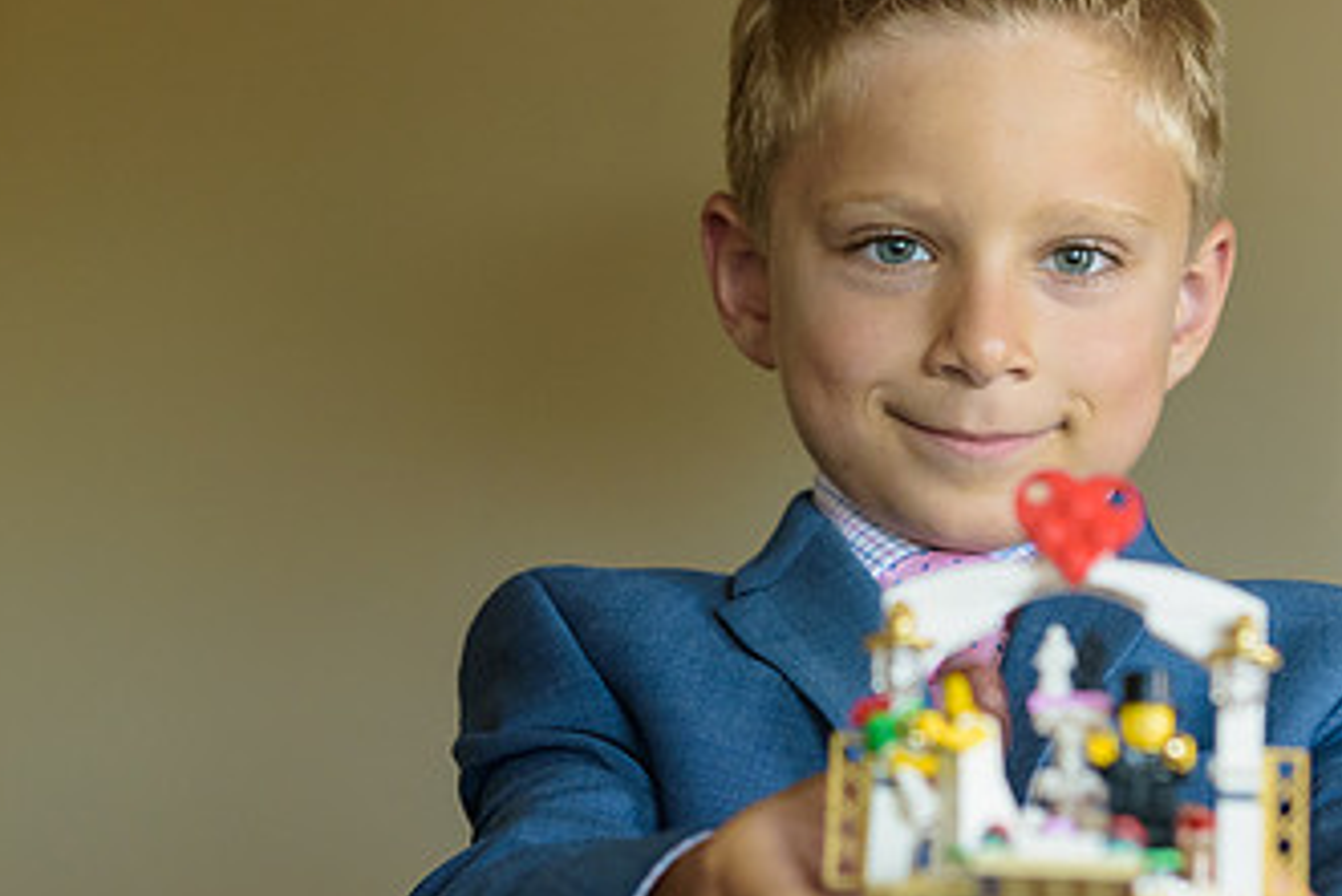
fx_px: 4214
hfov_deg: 18.0
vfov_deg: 12.1
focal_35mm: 113
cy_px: 327
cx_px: 886
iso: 800
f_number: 3.2
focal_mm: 55
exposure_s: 1/125
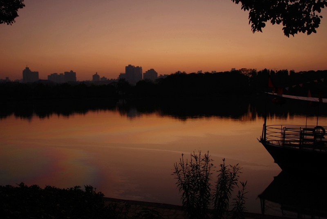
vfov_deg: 43.7
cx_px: 164
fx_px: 273
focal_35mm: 30
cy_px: 110
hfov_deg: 61.9
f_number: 22
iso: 100
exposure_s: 1.3
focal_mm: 20
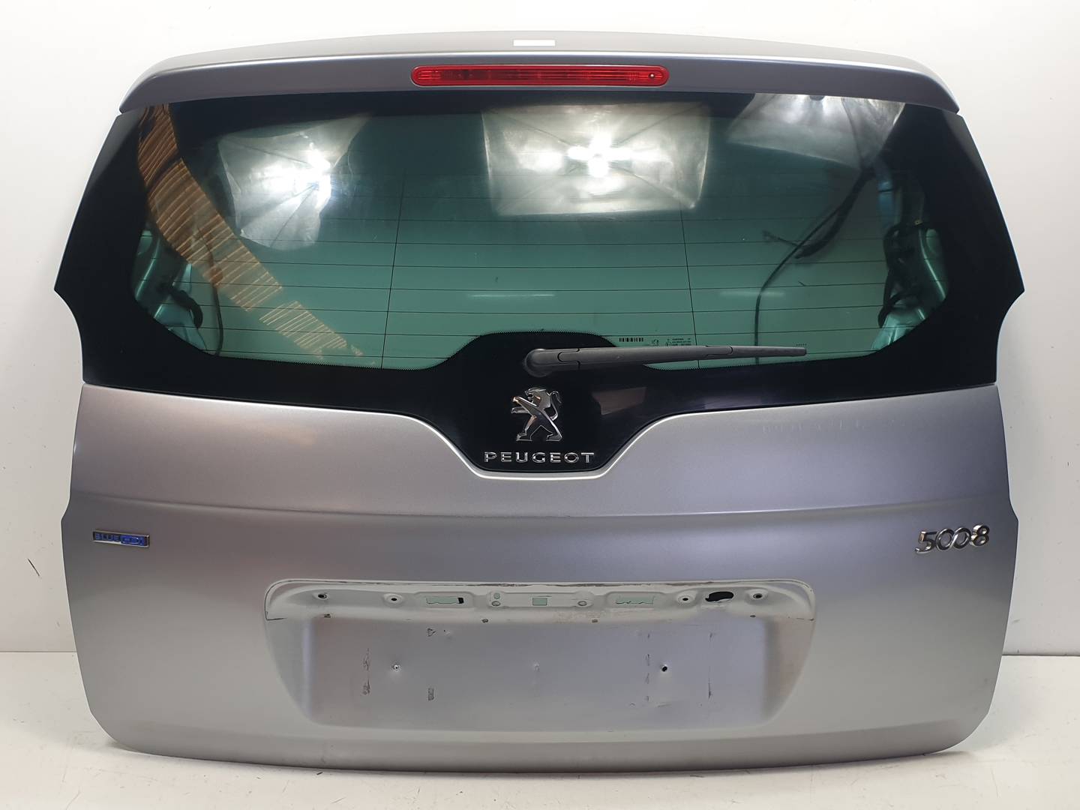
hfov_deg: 67.3
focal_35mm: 26
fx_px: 811
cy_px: 405
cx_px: 540
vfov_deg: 53.1
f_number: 2.4
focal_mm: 4.3
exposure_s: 1/100
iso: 80
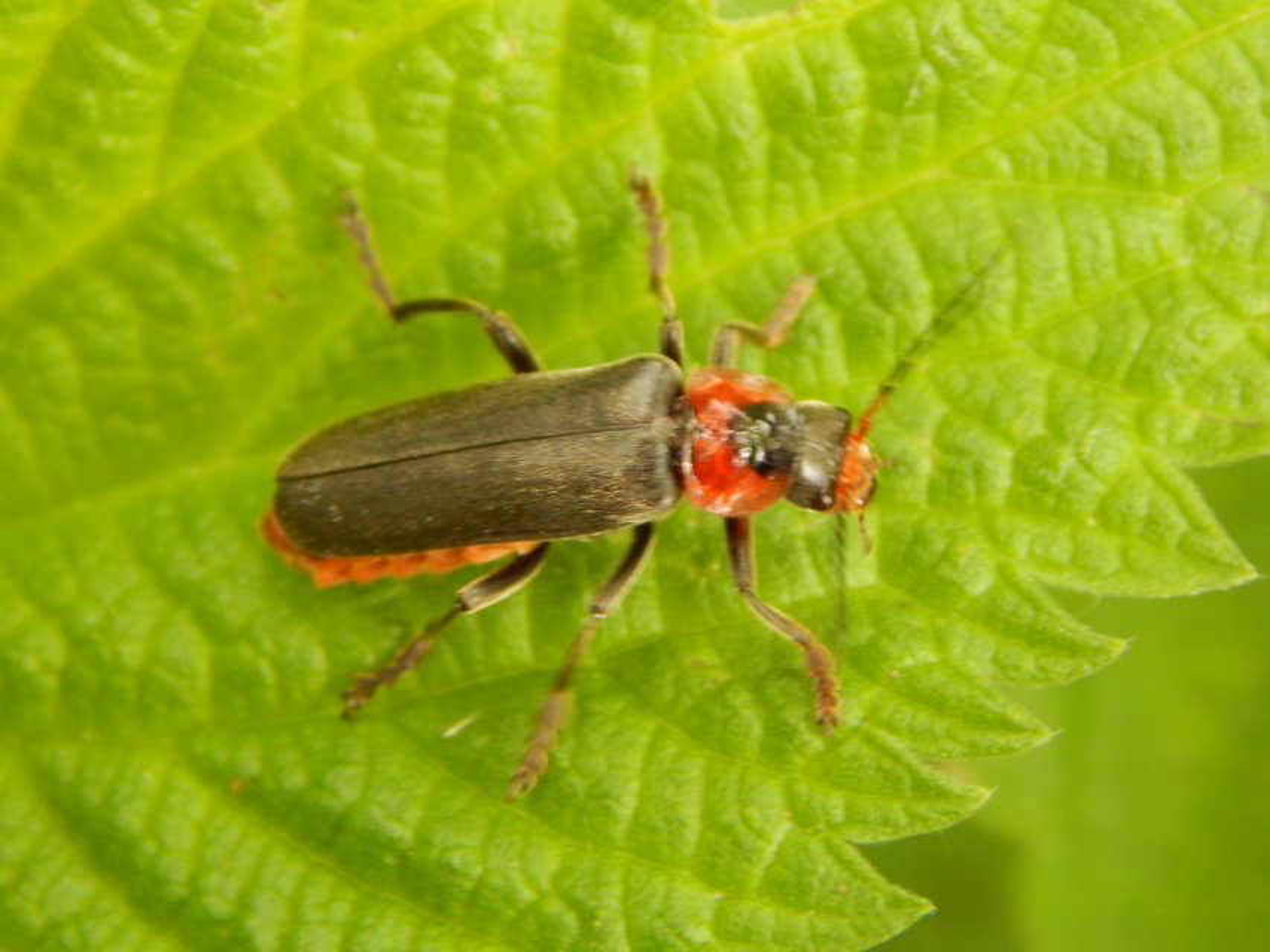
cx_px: 635
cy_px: 476
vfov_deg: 9.3
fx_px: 5871
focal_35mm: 160
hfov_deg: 12.3
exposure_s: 1/30
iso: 360
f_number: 5.1
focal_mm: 28.7
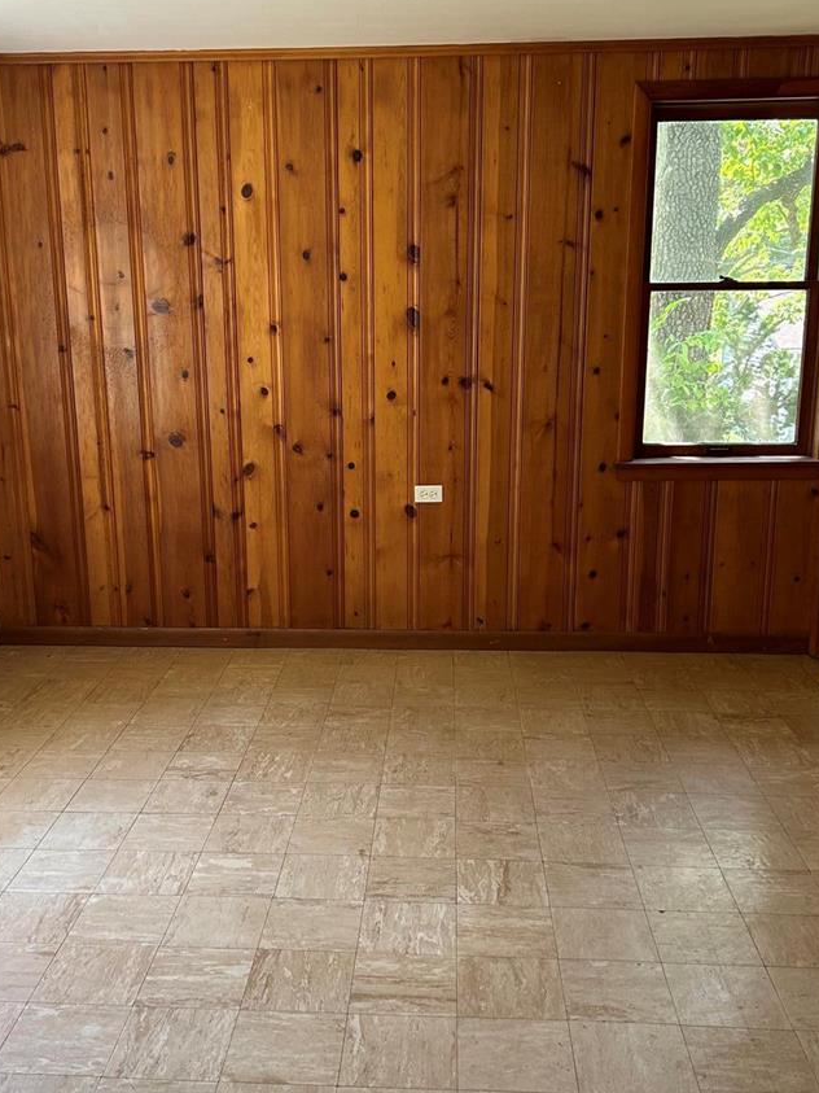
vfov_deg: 50.1
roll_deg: +1.3
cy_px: 554
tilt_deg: -12.6
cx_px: 378
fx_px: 1168
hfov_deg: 38.6
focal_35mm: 37
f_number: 1.5
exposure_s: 1/121
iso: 100
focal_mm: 5.7
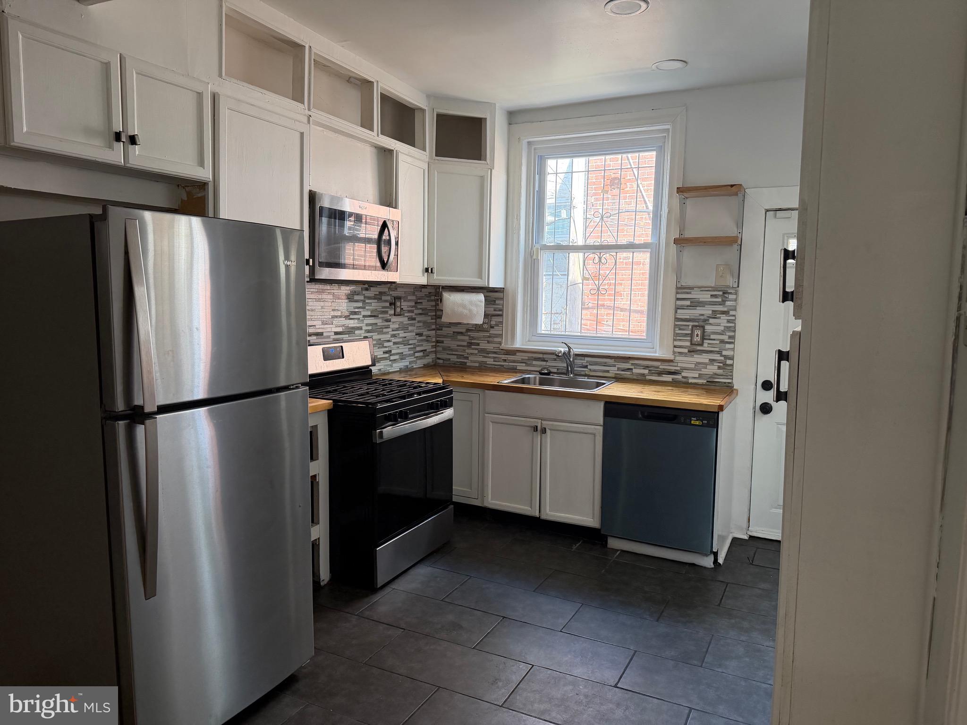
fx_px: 670
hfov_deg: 71.6
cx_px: 484
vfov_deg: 56.8
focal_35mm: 24
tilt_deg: -5.3
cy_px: 362
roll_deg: -0.1
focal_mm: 6.76
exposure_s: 1/131
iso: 200
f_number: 1.78
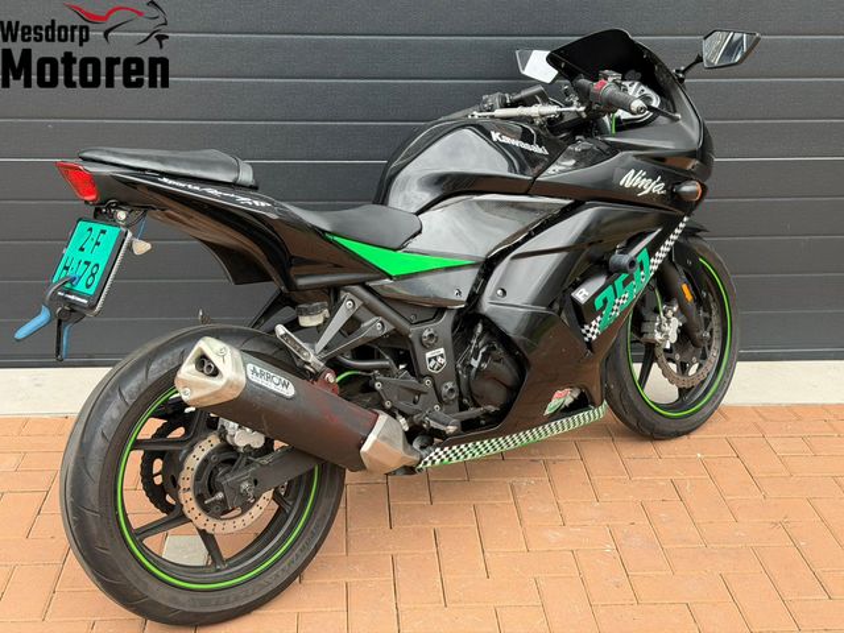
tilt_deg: -19.8
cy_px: 316
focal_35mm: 48
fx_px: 1170
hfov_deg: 39.7
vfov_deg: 30.3
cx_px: 422
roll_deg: -1.0
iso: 80
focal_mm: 6.76
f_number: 1.78
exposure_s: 1/669
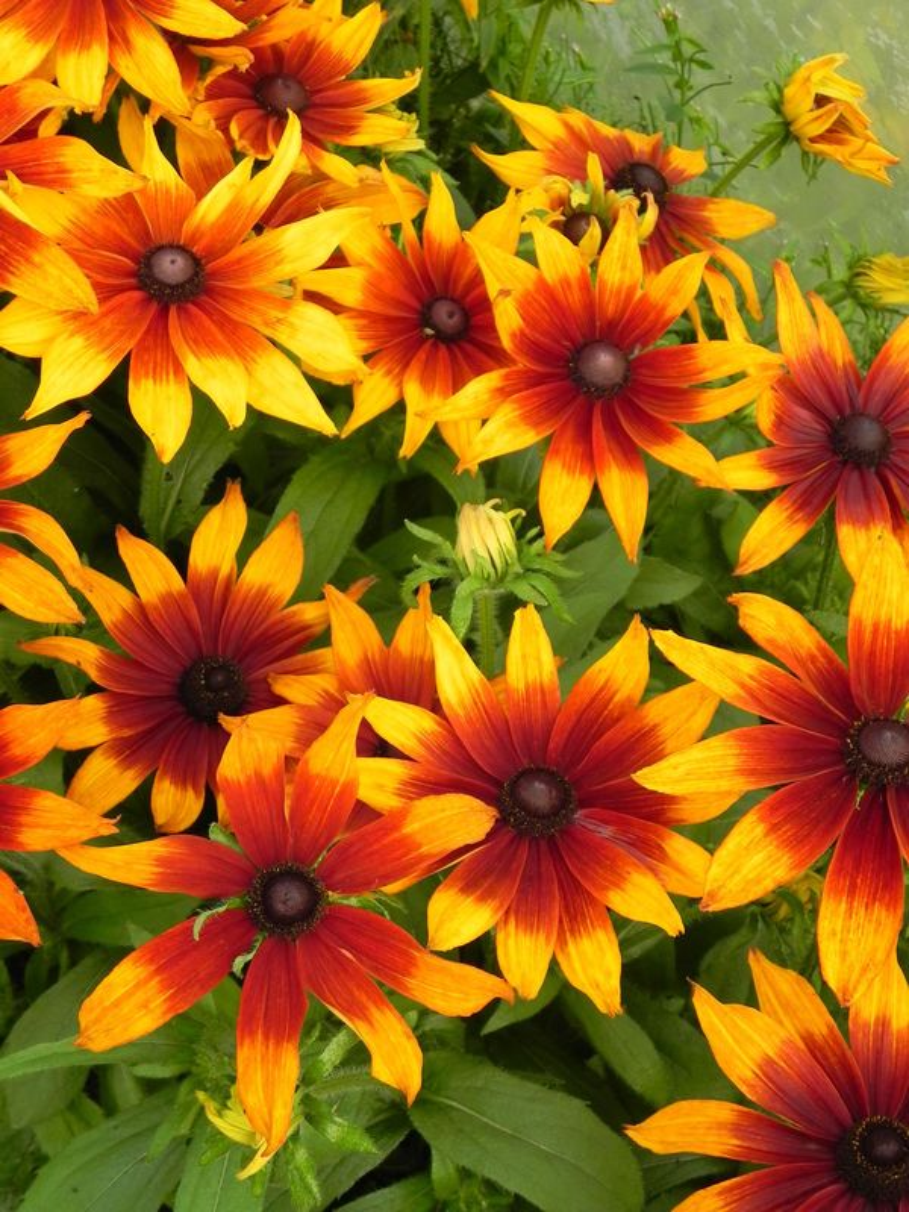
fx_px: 2031
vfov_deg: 33.2
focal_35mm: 58
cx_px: 454
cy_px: 606
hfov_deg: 25.2
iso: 160
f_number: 4
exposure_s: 1/250
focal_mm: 10.3
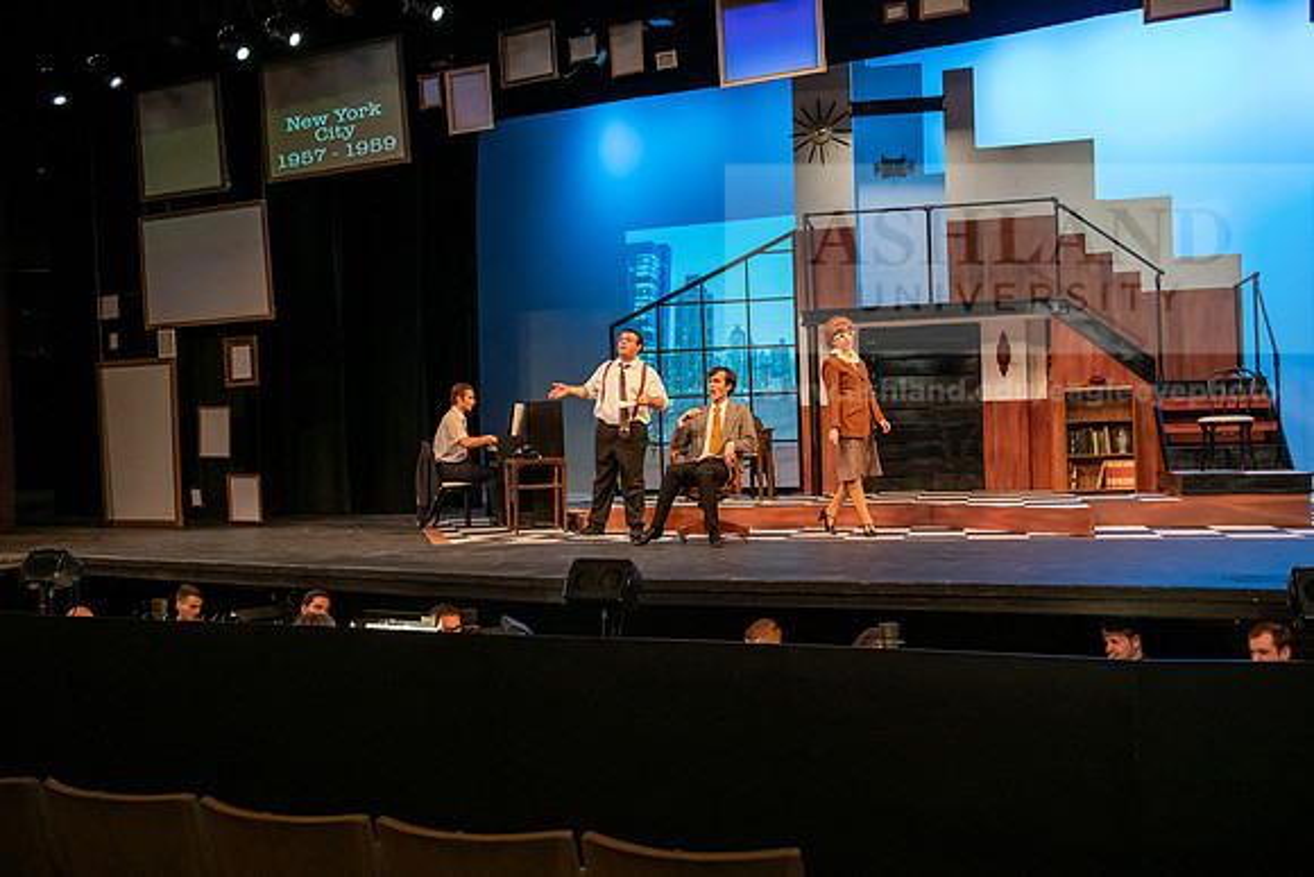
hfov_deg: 50.7
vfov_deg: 35.1
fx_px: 1387
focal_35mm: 38
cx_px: 657
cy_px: 438
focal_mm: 38
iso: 2500
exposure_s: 1/200
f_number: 3.5
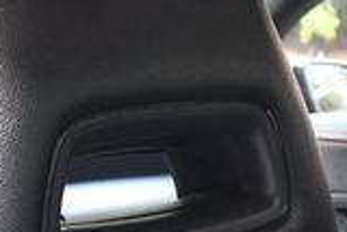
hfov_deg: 18.9
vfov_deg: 12.6
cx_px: 230
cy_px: 197
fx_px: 1042
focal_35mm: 108
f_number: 3.5
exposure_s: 1/125
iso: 2500
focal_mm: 18
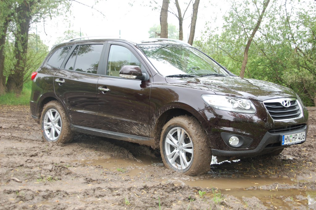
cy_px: 105
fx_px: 447
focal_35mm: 51
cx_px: 158
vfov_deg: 26.4
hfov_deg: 38.9
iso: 280
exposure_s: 1/125
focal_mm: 34
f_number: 5.6
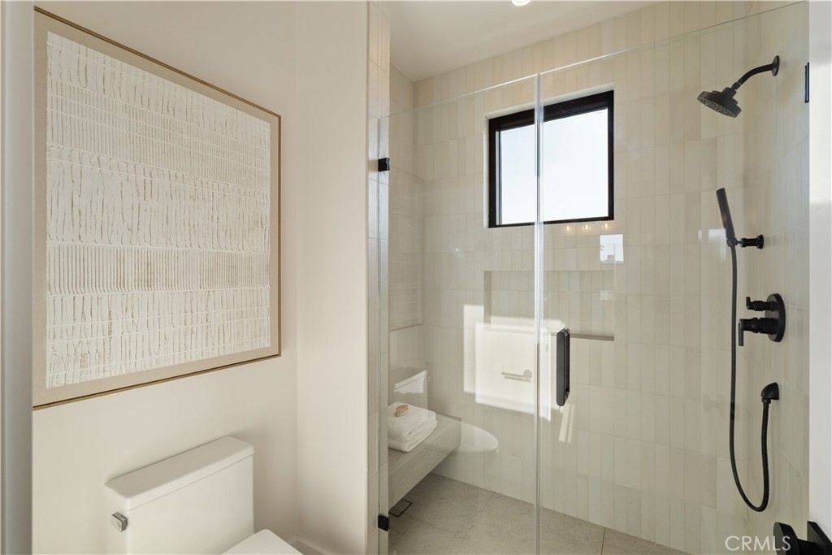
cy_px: 278
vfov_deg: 73.8
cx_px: 416
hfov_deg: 96.7
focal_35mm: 16
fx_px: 370
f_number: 9
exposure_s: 1/50
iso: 800
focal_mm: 16
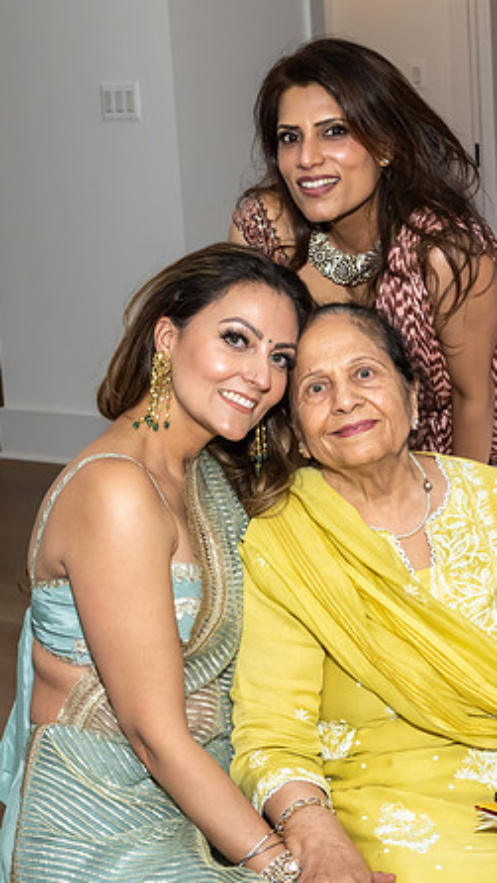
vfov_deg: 28.2
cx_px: 345
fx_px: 1756
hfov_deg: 16.1
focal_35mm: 75
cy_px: 439
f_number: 7.1
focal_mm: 30
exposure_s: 1/250
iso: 1000
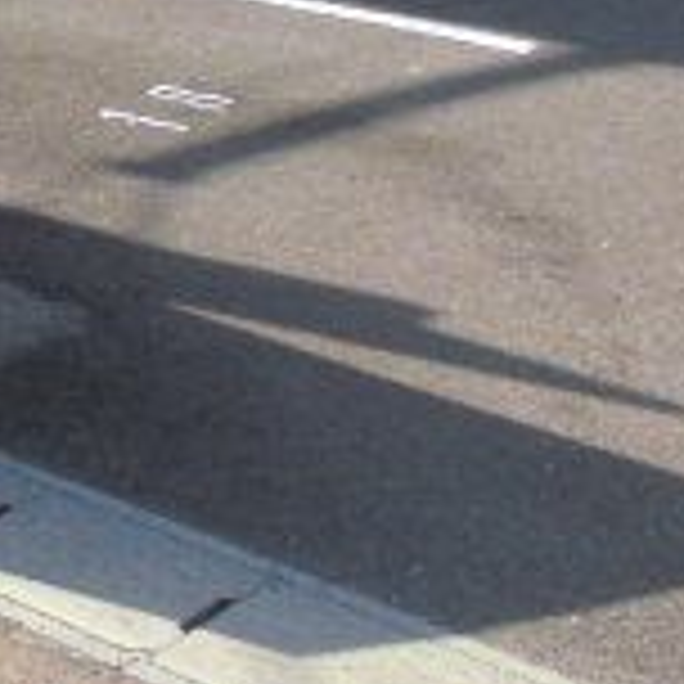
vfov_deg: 17.2
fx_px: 2168
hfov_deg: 15.3
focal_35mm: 97
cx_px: -580
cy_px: -112
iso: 100
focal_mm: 4.6
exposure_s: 1/400
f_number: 3.5
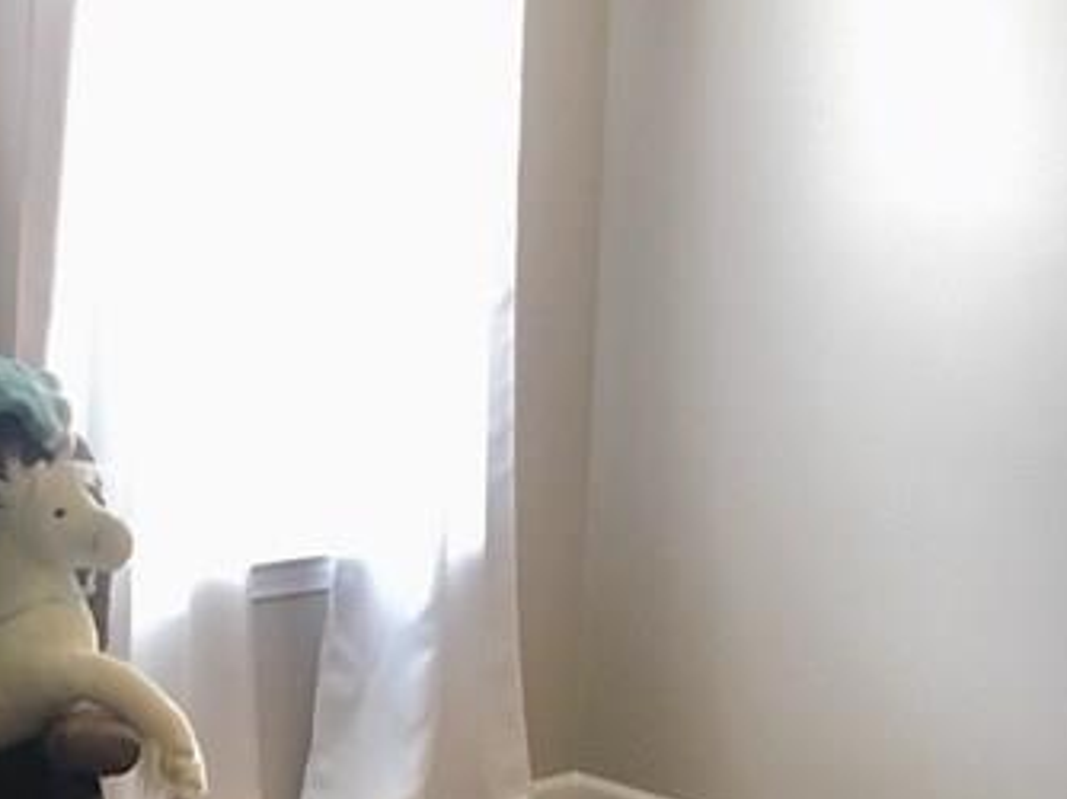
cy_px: 201
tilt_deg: -3.6
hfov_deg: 21.8
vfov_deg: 16.5
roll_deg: -1.5
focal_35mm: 89
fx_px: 2741
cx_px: 220
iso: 200
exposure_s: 1/15
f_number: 2.2
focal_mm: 4.15
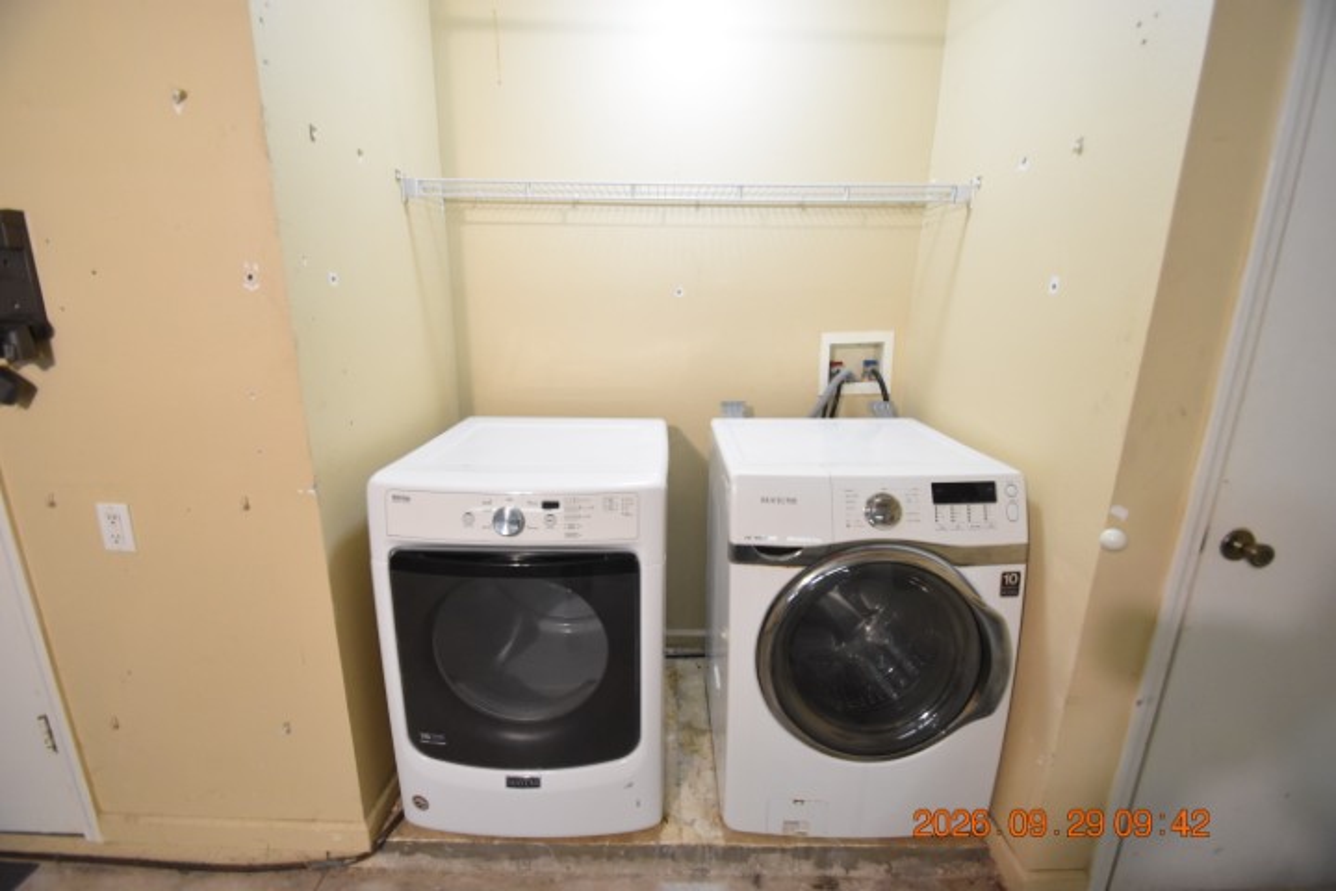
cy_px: 446
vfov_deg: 77.3
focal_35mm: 15
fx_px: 557
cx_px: 668
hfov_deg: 100.4
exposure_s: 1/60
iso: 2000
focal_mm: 10
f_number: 3.5
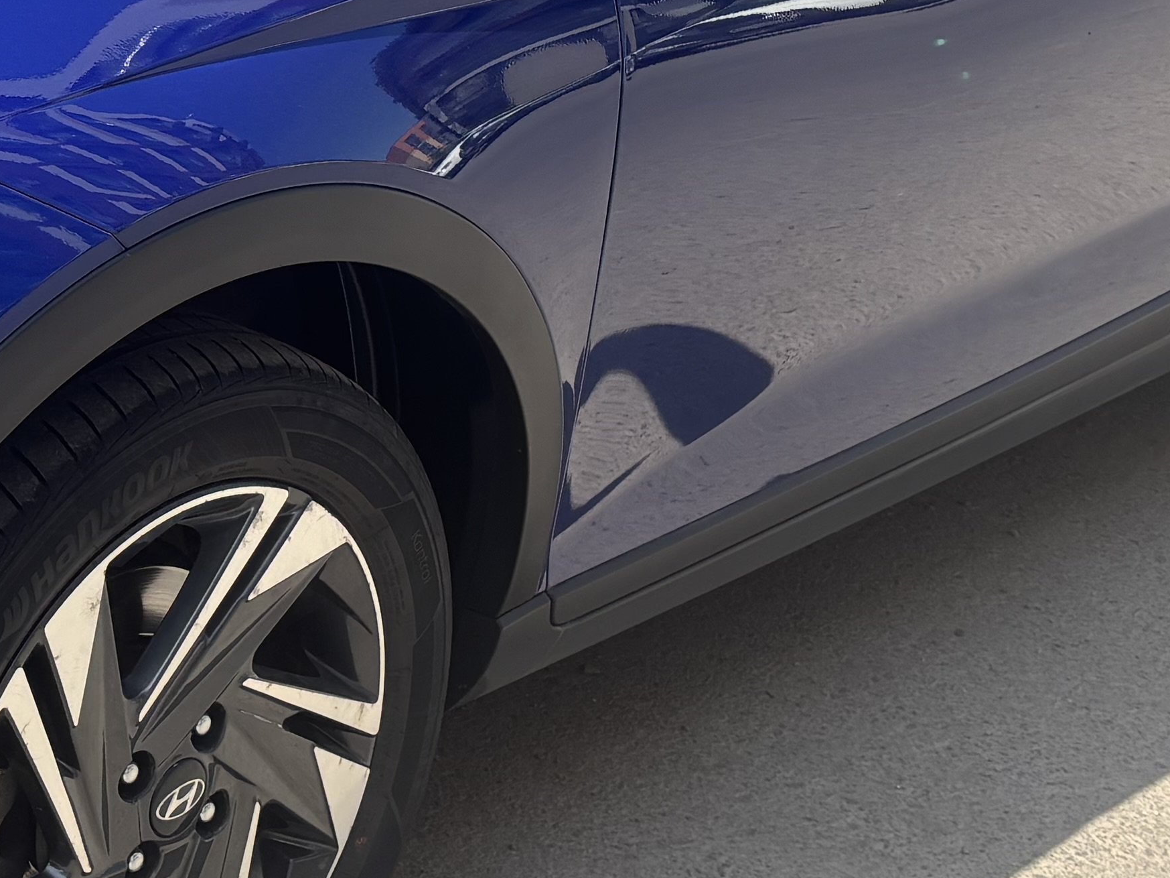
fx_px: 2873
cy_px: 158
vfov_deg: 17.2
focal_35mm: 85
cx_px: -84
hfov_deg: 21.9
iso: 50
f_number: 1.6
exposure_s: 1/935
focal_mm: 5.96
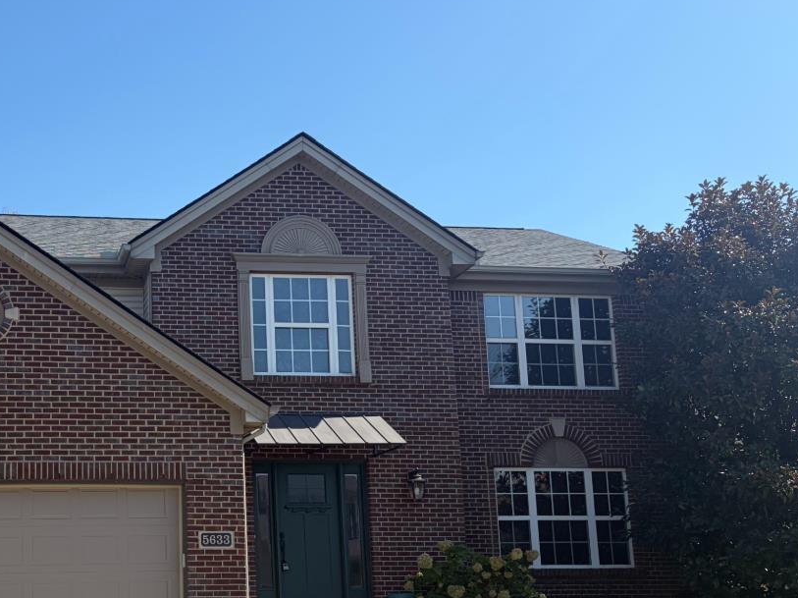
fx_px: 1106
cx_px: 95
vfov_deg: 30.0
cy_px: 413
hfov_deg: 37.4
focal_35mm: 48
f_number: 1.6
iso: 50
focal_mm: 5.96
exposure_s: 1/2985
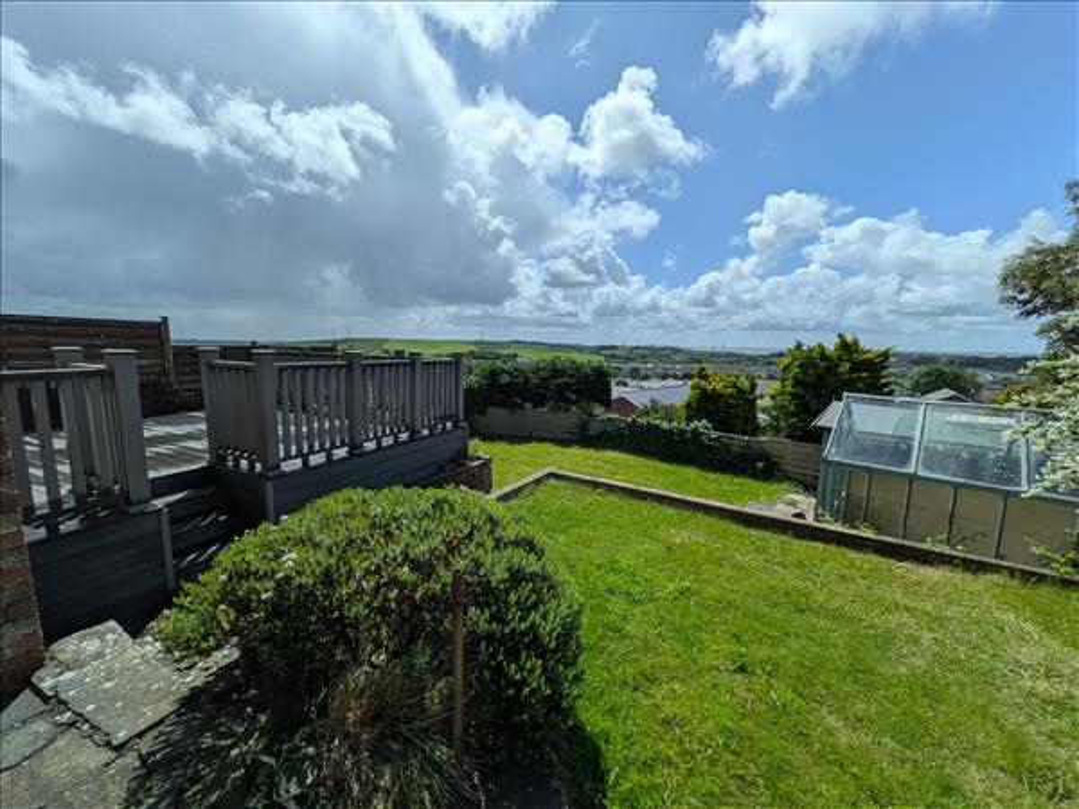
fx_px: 436
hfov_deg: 102.1
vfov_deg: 85.7
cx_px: 540
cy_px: 404
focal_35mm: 14
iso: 52
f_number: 2.2
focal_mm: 1.85
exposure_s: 1/4367
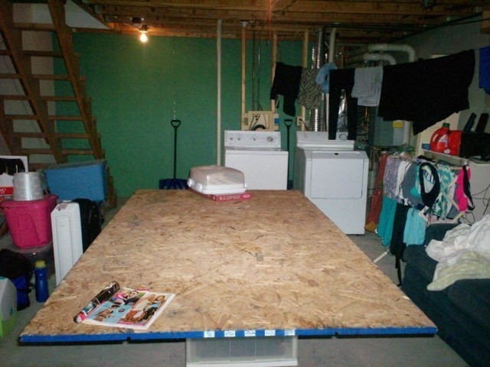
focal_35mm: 36
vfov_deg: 39.7
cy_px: 184
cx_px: 245
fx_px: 510
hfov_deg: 51.4
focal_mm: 6
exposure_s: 1/60
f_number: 4.5
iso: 140
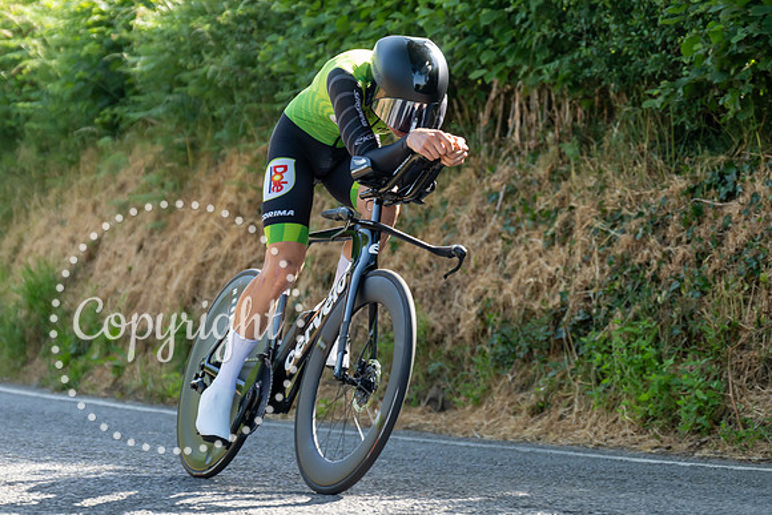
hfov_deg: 10.6
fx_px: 4172
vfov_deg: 7.1
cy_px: 234
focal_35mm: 195
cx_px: 380
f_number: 4
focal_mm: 133
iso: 800
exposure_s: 1/1000
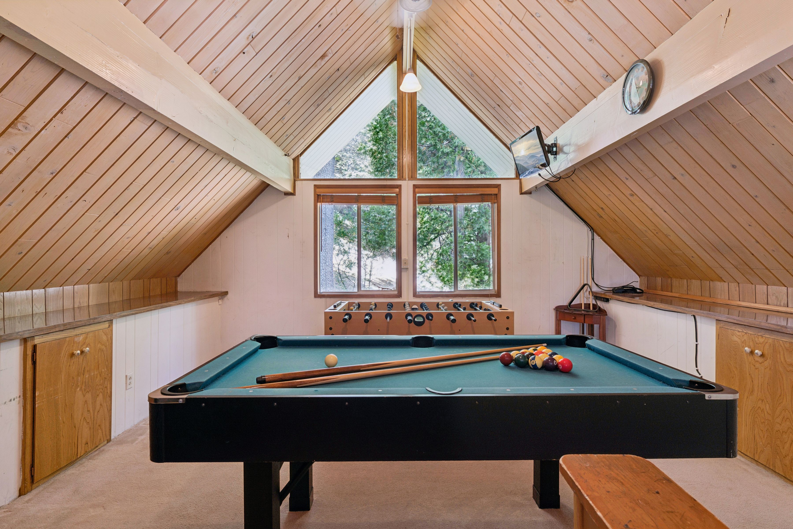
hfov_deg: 88.1
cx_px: 396
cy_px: 264
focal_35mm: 19
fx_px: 410
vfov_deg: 65.7
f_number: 13
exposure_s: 1/1.67
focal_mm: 18.6
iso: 100
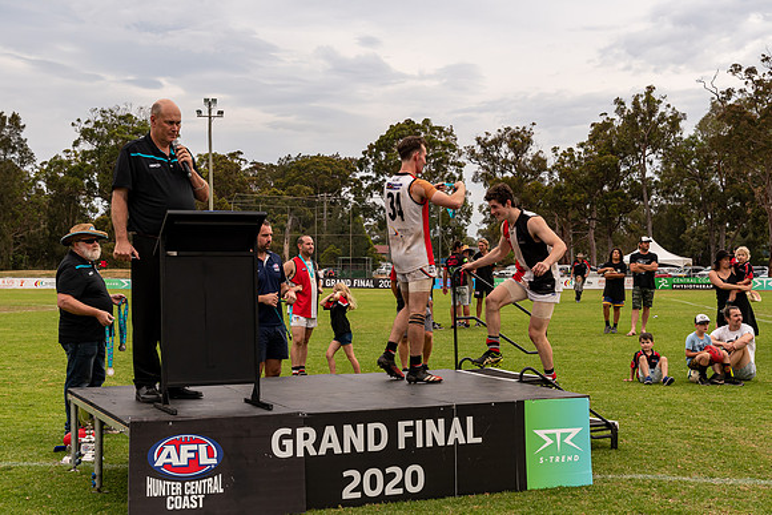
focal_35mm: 51
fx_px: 1094
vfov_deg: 26.5
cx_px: 386
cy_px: 258
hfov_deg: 38.9
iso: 400
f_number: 6.3
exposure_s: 1/400
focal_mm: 34
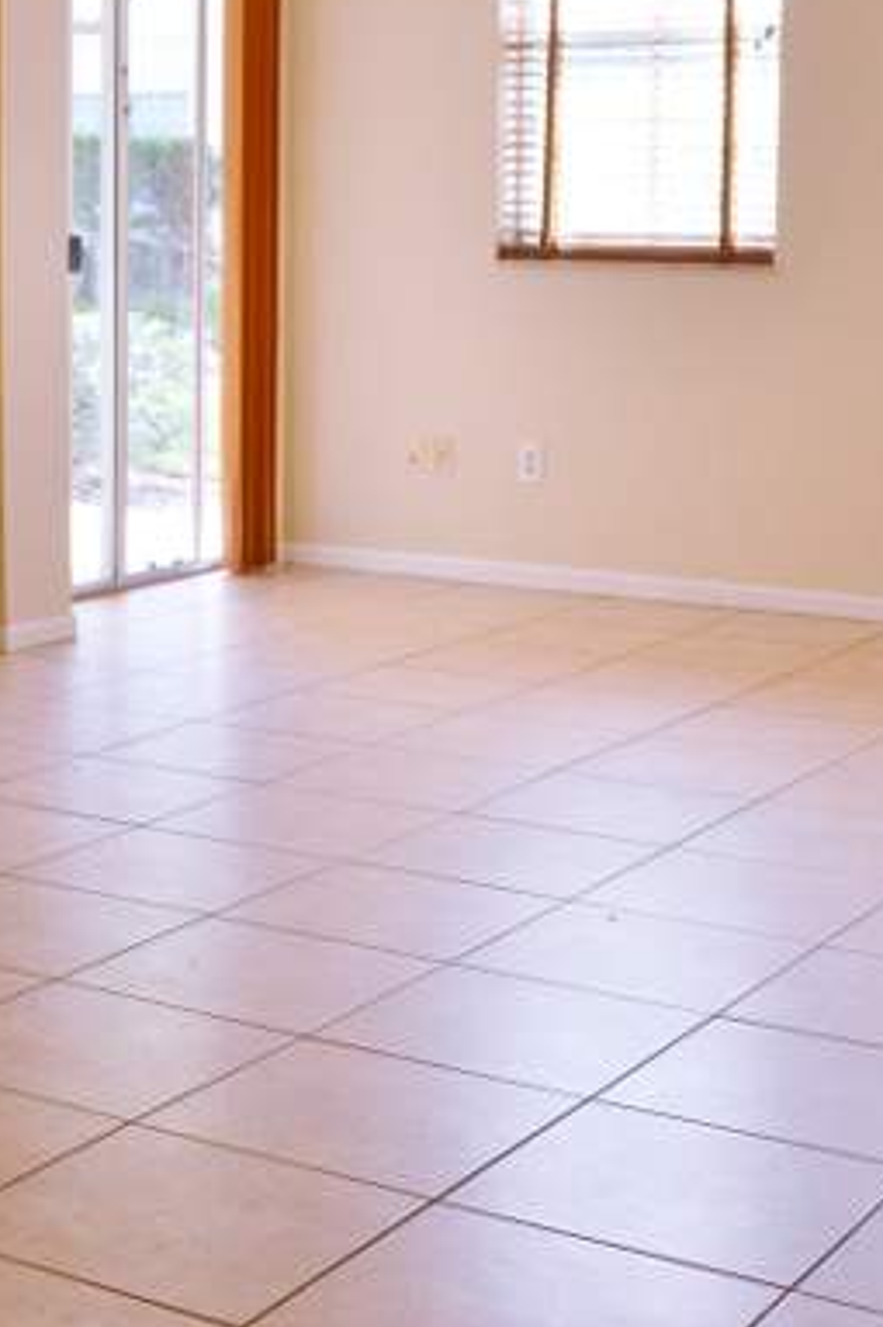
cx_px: 17
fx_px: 2541
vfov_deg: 29.1
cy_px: 487
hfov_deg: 19.2
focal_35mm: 69
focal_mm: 22
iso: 400
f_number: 8
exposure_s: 1/60
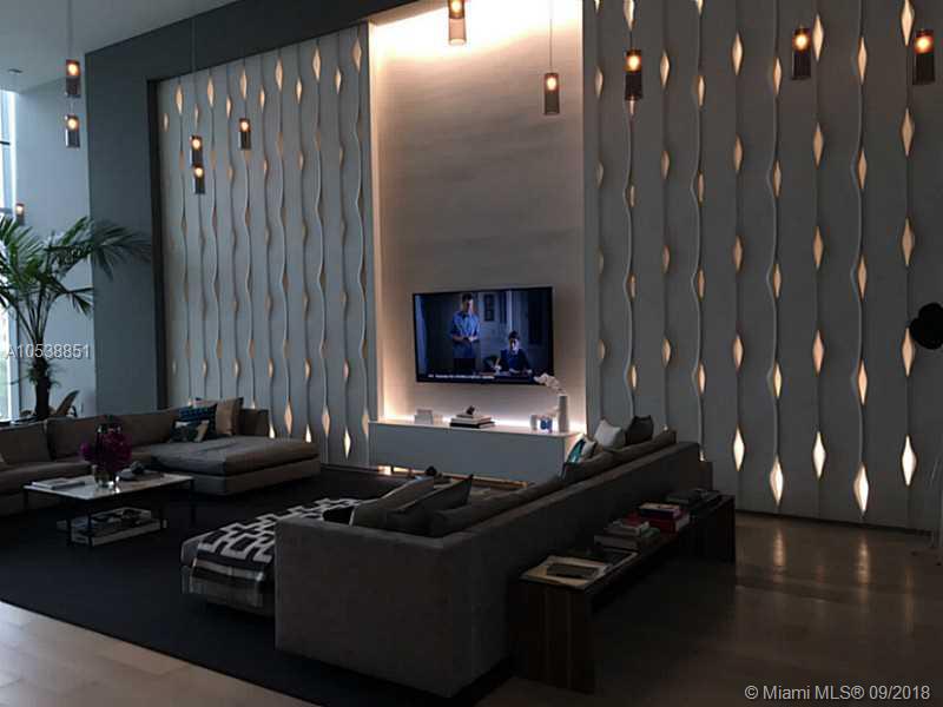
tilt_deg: -1.1
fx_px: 790
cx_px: 472
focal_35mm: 29
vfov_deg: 48.2
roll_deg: +0.6
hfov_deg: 61.7
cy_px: 354
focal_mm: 4.15
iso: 50
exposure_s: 1/30
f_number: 2.2
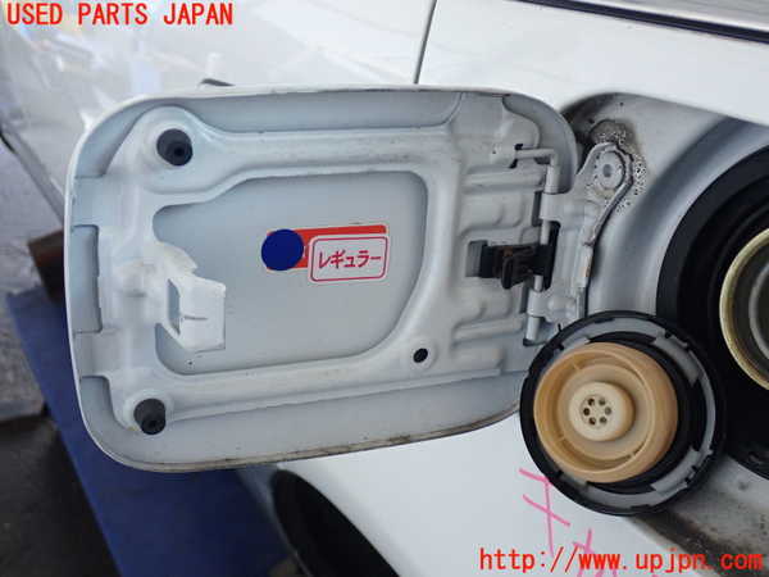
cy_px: 288
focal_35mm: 44
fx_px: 977
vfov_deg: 32.9
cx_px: 384
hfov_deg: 42.9
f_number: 2.9
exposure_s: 1/125
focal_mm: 7.84
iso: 400
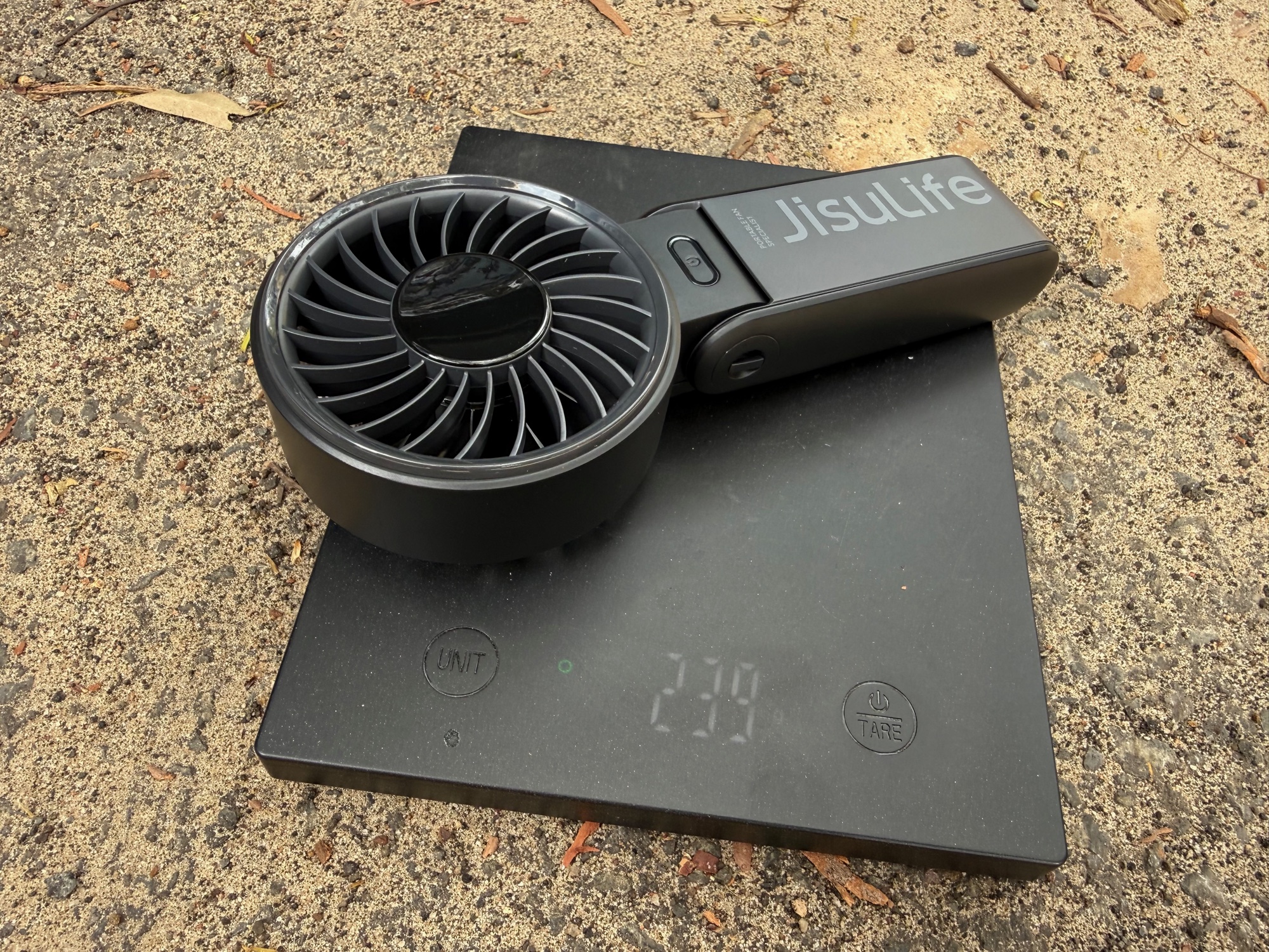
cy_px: 476
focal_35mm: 24
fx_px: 880
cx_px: 634
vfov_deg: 56.8
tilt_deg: -57.7
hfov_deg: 71.6
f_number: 2.2
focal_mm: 2.22
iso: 64
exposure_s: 1/99
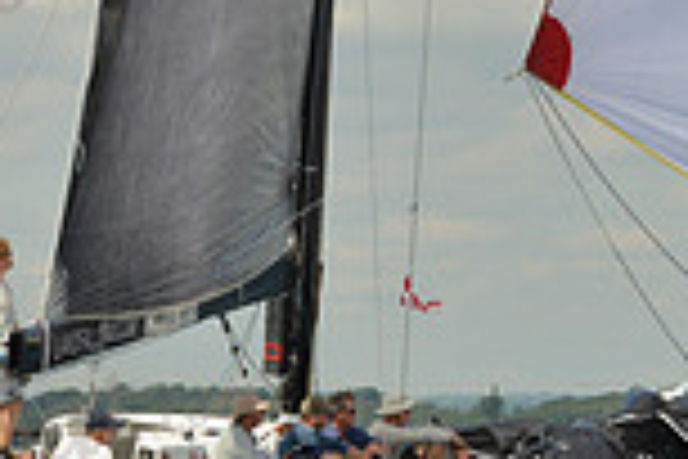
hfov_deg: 7.7
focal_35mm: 266
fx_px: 5083
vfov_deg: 5.2
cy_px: 164
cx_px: 495
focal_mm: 70
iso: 320
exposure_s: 1/1250
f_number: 8
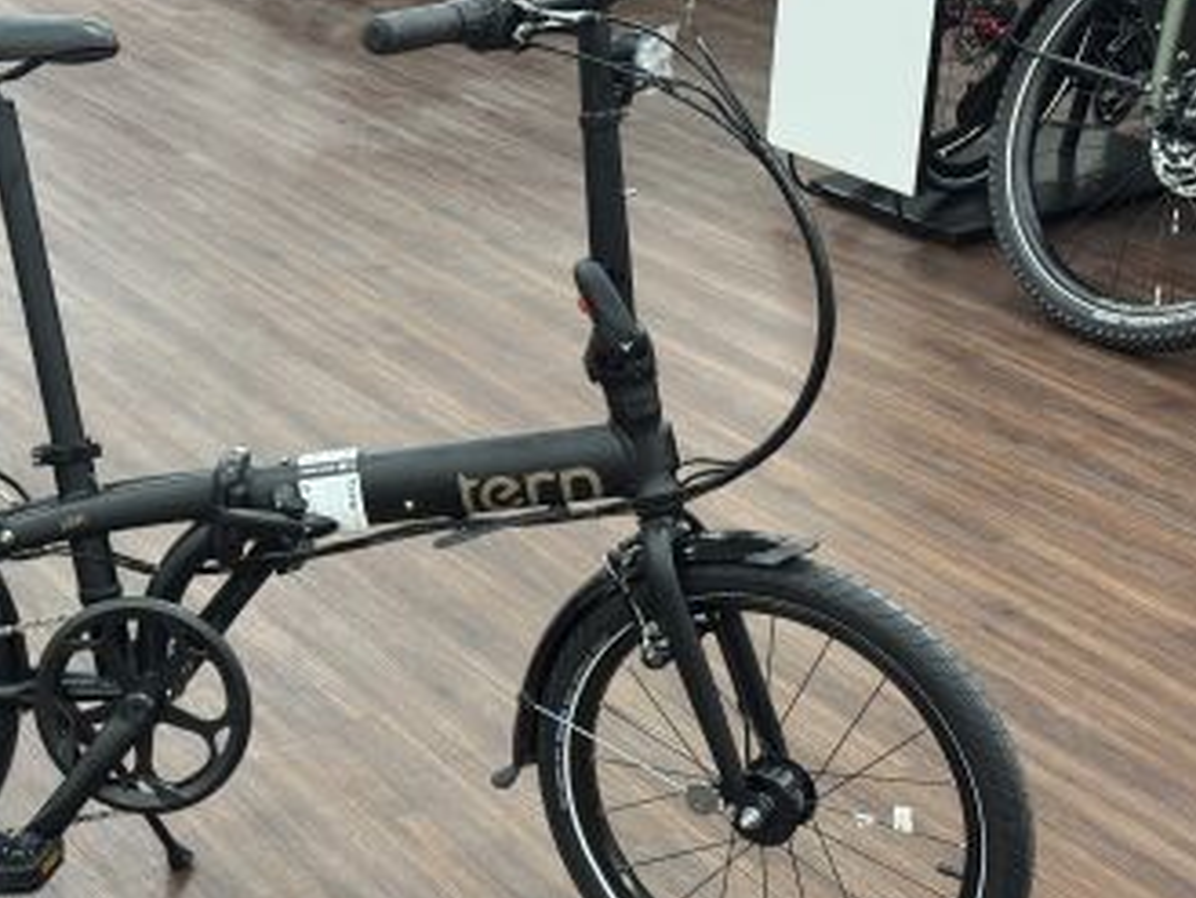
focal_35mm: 70
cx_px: 345
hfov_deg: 27.5
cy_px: 487
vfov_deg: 21.0
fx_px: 2419
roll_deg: -0.4
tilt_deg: -24.6
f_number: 1.78
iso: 160
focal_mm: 6.76
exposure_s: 1/50
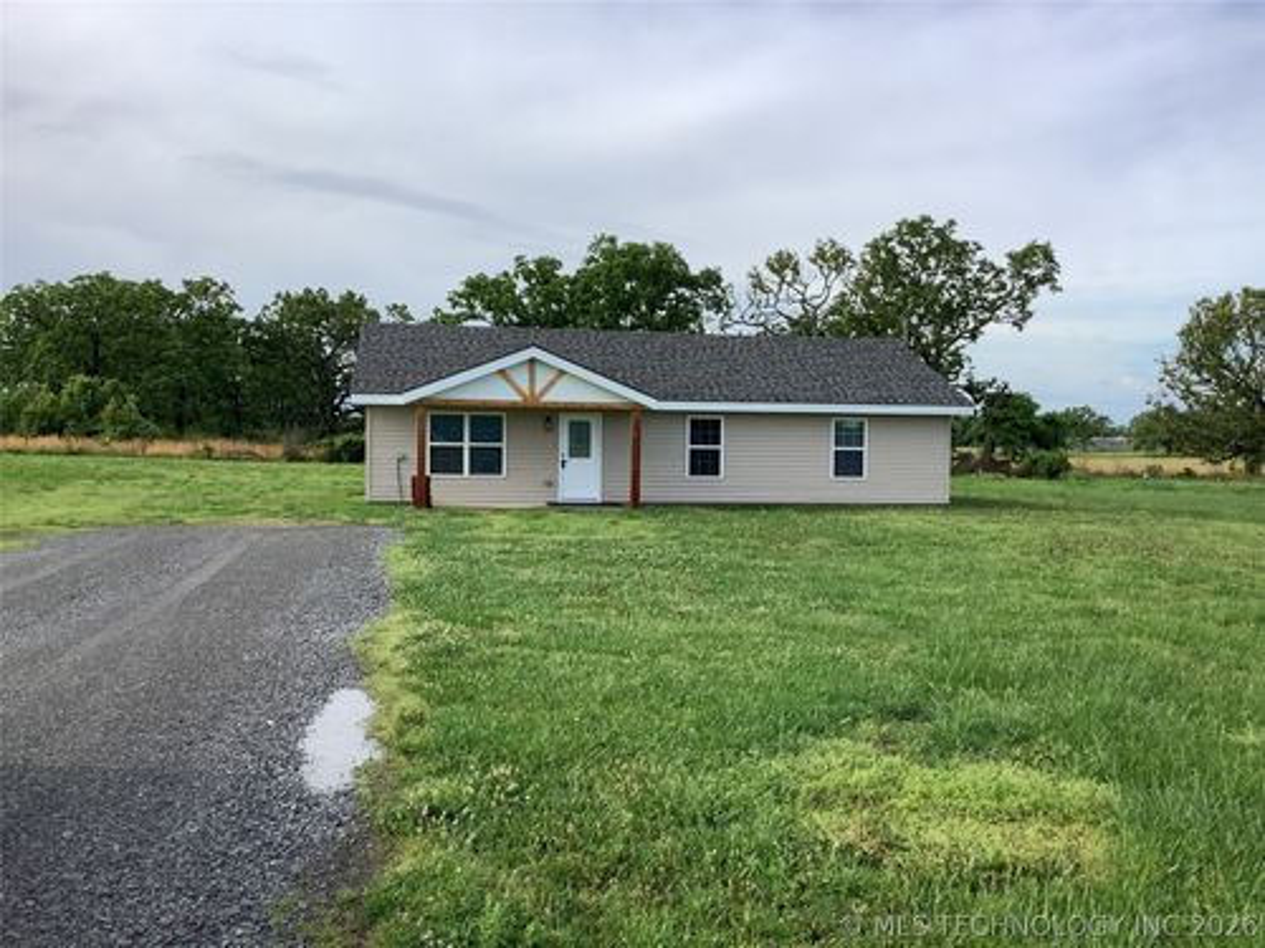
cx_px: 632
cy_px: 474
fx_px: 1133
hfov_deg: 58.4
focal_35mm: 31
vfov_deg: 45.4
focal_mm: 3.3
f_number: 2.4
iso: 25
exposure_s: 1/858
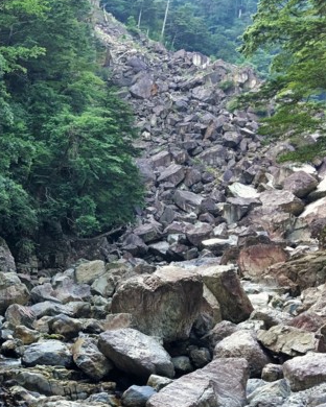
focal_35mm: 58
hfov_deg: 25.3
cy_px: 281
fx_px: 700
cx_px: 23
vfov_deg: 32.1
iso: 40
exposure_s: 1/30
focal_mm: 4.15
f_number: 2.2
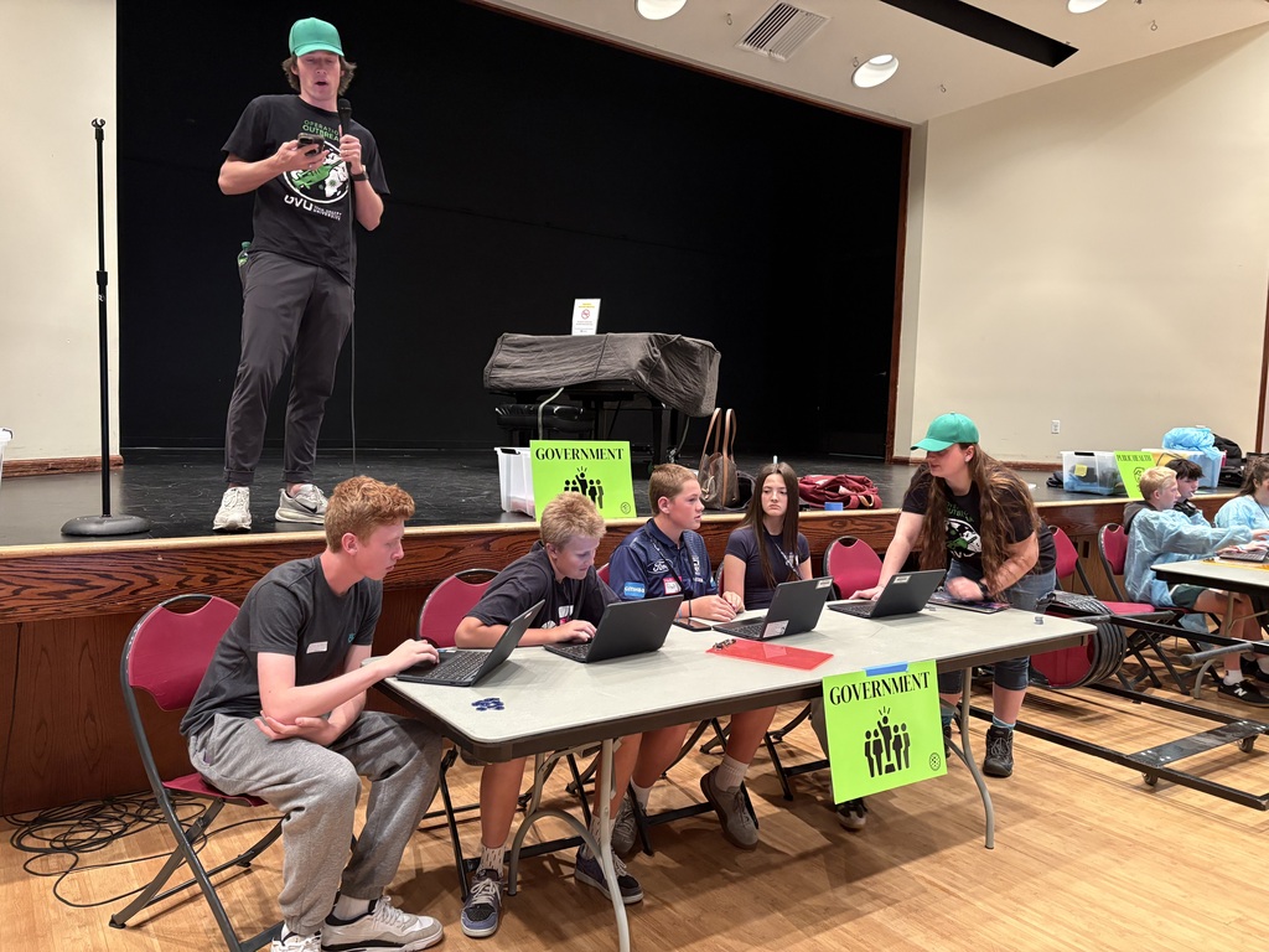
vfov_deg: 53.1
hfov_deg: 67.3
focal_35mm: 26
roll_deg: -1.3
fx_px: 953
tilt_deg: -2.8
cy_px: 476
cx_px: 634
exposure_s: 1/40
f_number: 1.6
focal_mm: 5.96
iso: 320
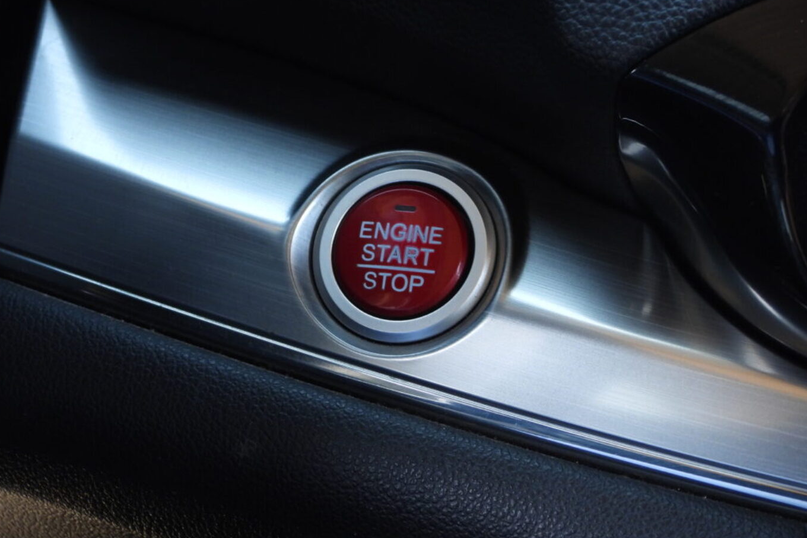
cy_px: 243
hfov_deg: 20.8
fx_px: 2197
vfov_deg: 14.0
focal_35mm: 98
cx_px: 362
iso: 250
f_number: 3.5
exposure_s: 1/60
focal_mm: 14.4
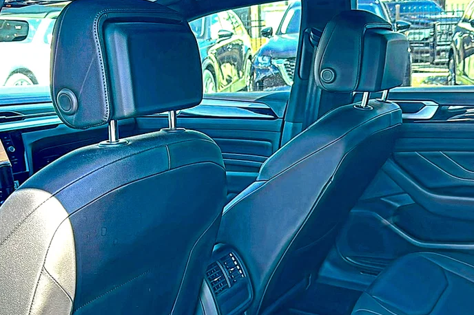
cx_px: 236
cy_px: 151
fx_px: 474
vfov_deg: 36.8
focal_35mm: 36
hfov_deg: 53.2
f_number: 1.78
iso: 100
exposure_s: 1/101
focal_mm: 6.86
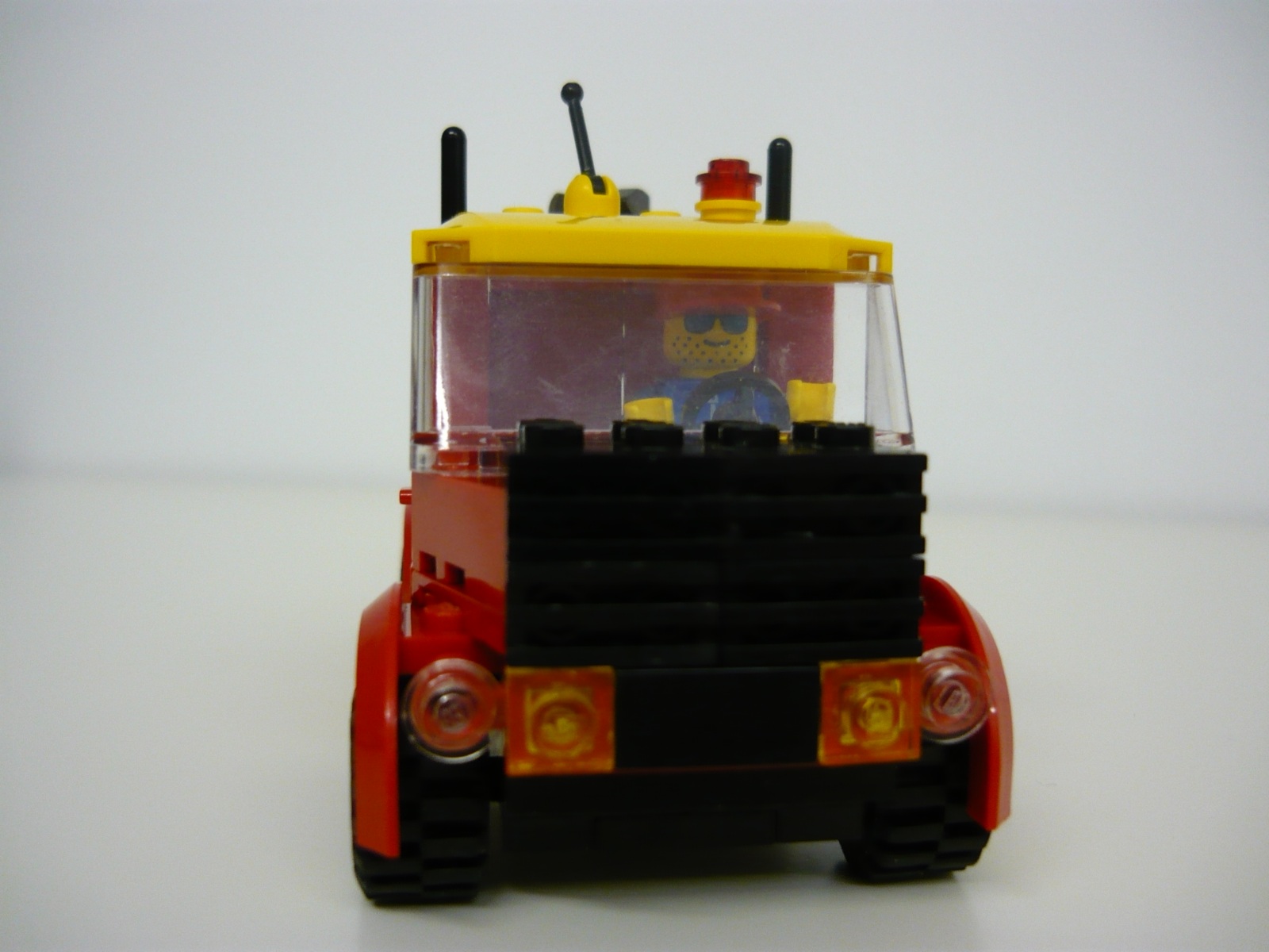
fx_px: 1210
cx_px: 634
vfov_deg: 42.9
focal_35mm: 33
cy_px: 476
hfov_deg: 55.4
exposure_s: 1/30
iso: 250
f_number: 2.8
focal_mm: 5.5
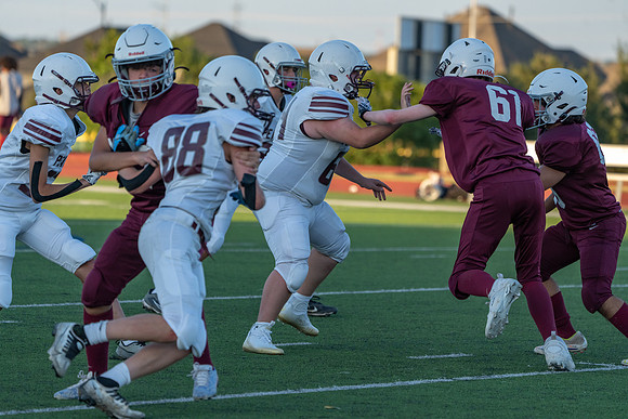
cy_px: 210
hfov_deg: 7.6
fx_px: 4728
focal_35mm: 271
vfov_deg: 5.1
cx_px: 314
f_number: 5.6
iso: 1000
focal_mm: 271
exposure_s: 1/1250
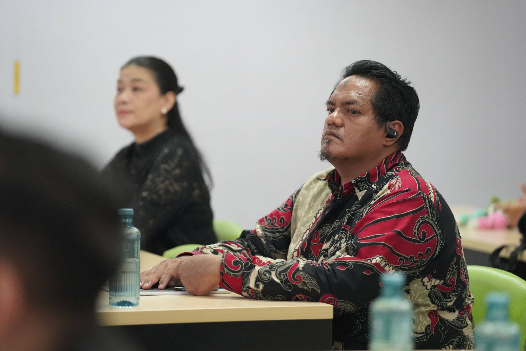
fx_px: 2221
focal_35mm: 152
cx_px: 263
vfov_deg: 9.0
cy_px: 176
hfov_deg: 13.5
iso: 8000
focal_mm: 152
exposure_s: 1/640
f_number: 2.8
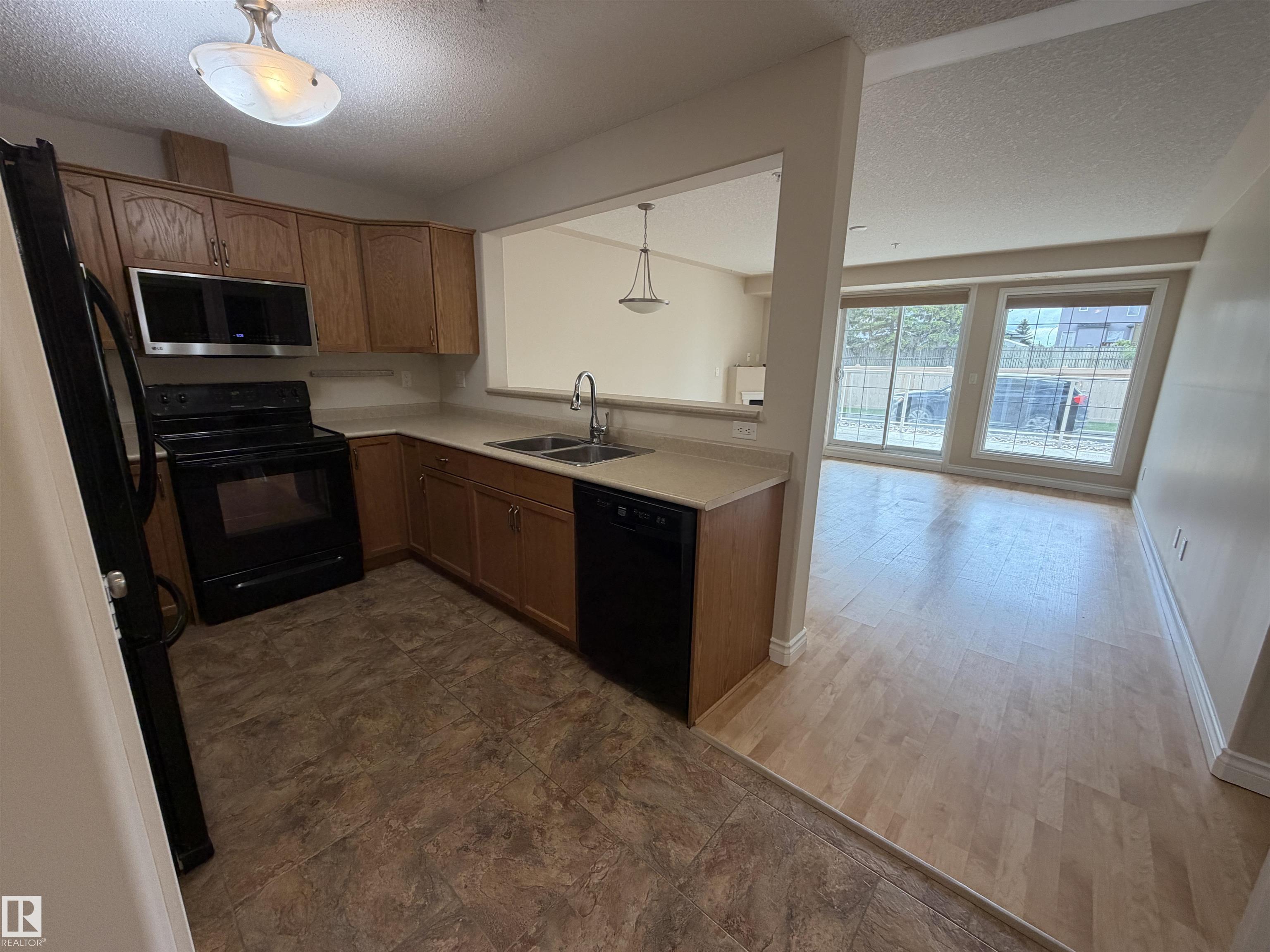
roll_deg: +0.4
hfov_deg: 102.1
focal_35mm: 14
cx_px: 635
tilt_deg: -12.8
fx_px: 514
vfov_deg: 85.7
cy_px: 476
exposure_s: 1/120
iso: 200
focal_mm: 2.22
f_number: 2.2
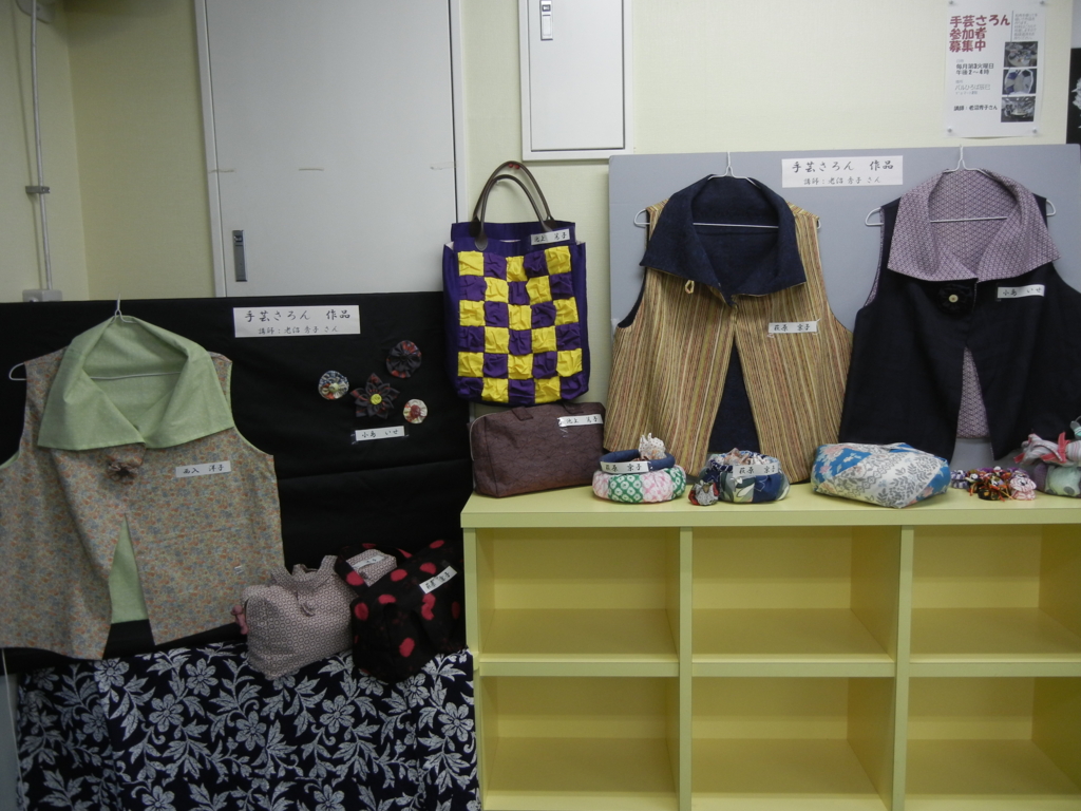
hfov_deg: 60.0
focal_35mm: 30
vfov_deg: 46.8
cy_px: 406
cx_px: 540
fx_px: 937
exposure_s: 1/30
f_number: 3.5
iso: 176
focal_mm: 5.4
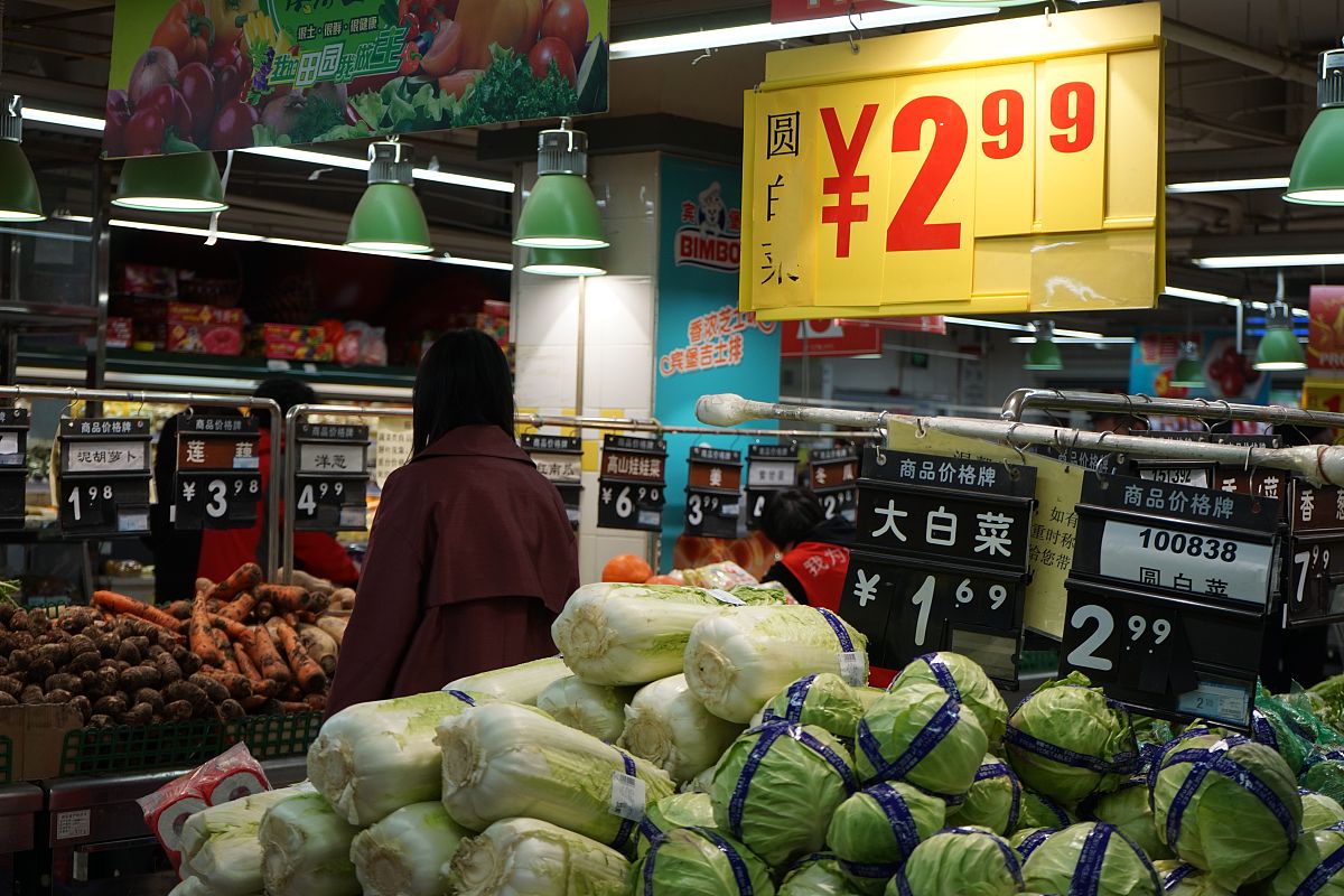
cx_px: 672
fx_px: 2128
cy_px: 448
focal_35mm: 57
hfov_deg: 35.1
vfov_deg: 23.8
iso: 320
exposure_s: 1/160
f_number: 5
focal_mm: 57
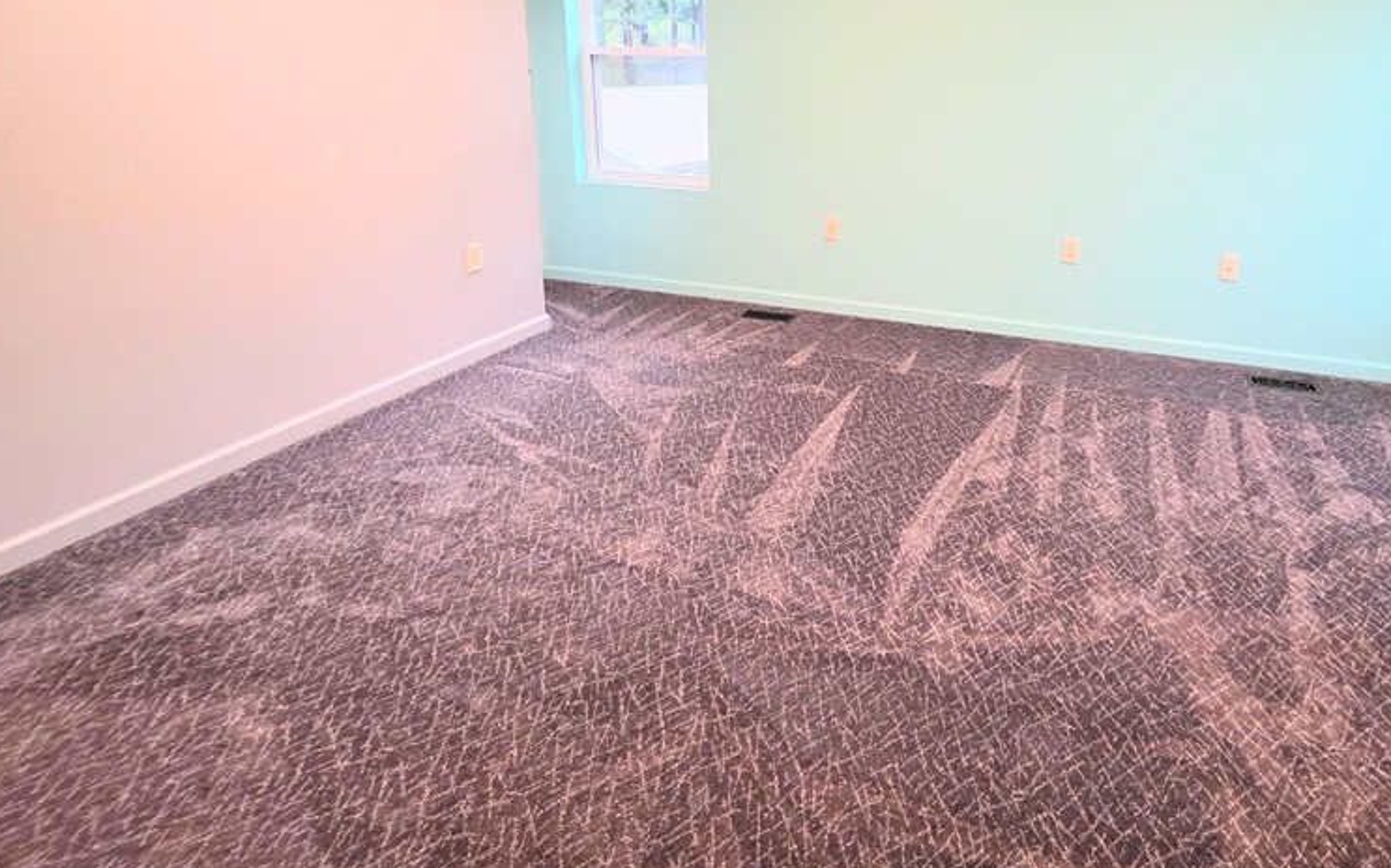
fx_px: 720
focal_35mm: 19
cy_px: 234
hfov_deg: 86.2
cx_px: 872
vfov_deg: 59.4
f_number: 1.9
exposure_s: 1/60
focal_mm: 2.2
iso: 800
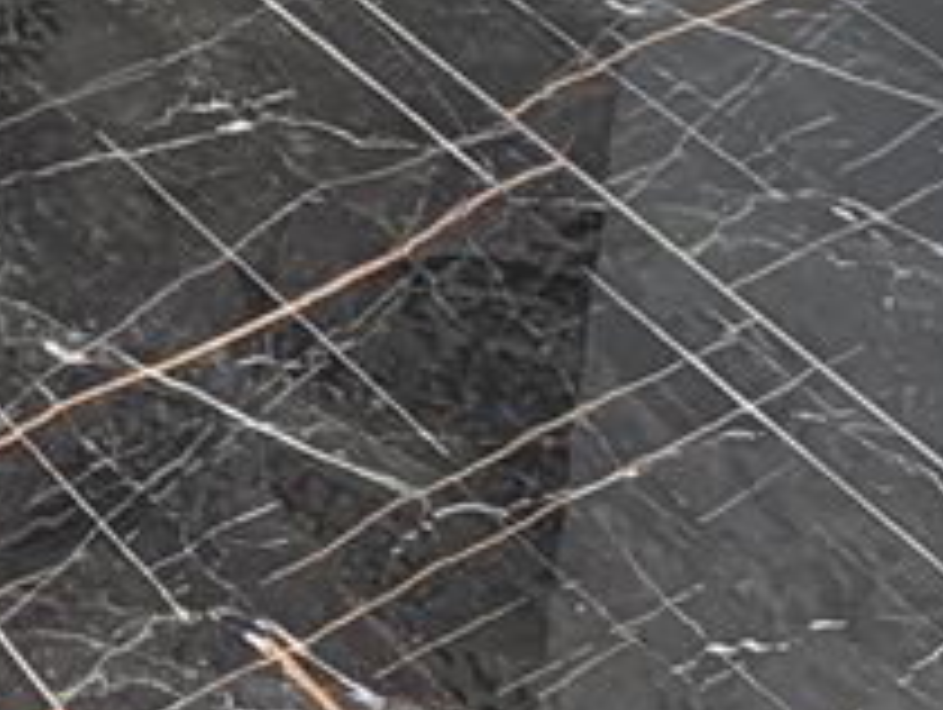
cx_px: -359
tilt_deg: -16.5
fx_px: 2618
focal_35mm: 96
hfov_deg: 18.6
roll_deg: +0.3
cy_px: -1195
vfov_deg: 11.5
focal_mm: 2.22
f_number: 2.2
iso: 80
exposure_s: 1/100
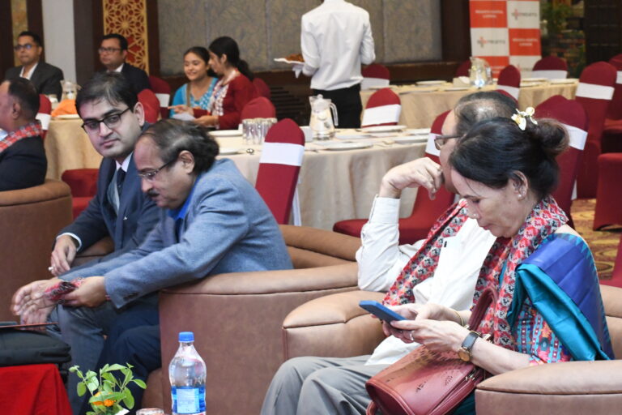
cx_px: 311
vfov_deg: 11.1
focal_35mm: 123
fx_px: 2125
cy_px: 208
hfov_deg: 16.7
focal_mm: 82
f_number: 7.1
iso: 10000
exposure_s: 1/60
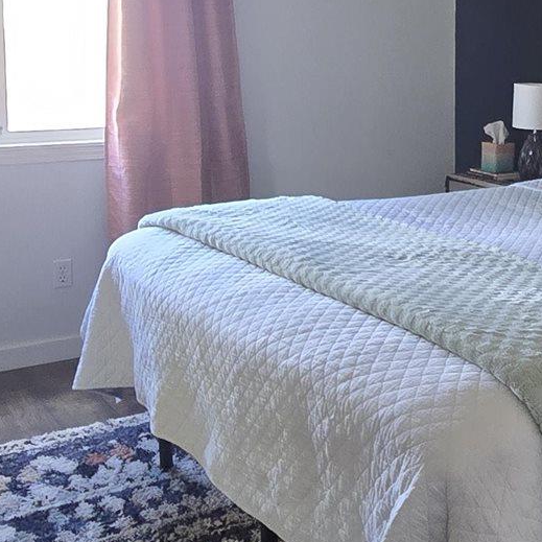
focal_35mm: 51
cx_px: 528
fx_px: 903
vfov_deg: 32.4
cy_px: 105
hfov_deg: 31.2
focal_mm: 2.2
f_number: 2.2
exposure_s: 1/60
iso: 320
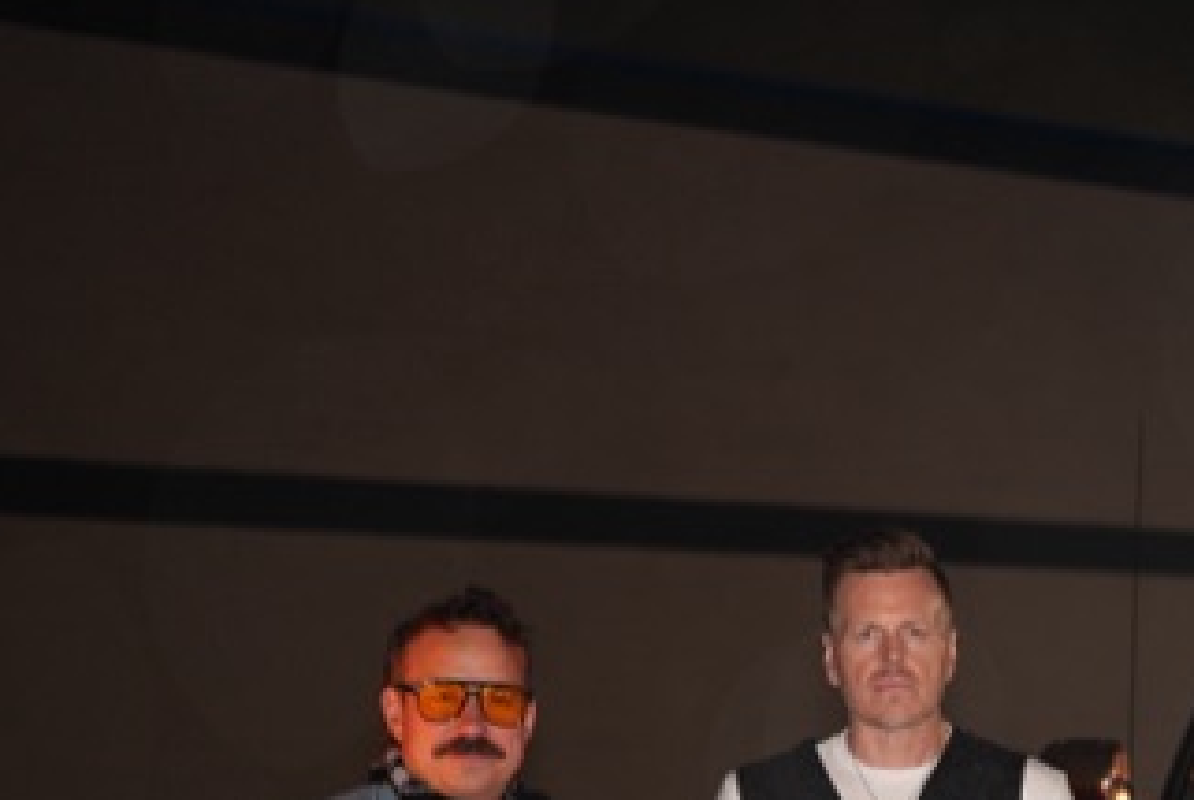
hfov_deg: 19.1
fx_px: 3255
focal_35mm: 98
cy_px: 932
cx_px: 1581
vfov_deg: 13.7
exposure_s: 1/50
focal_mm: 35
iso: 320
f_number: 1.4
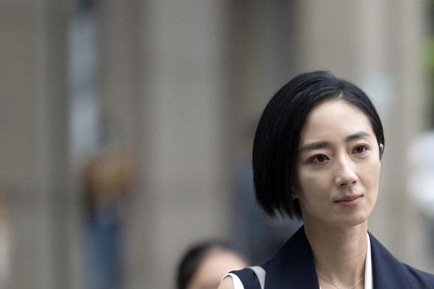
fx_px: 8171
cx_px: 508
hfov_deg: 3.0
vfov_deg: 2.0
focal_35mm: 678
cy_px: 392
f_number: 2.8
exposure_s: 1/500
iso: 1600
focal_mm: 200
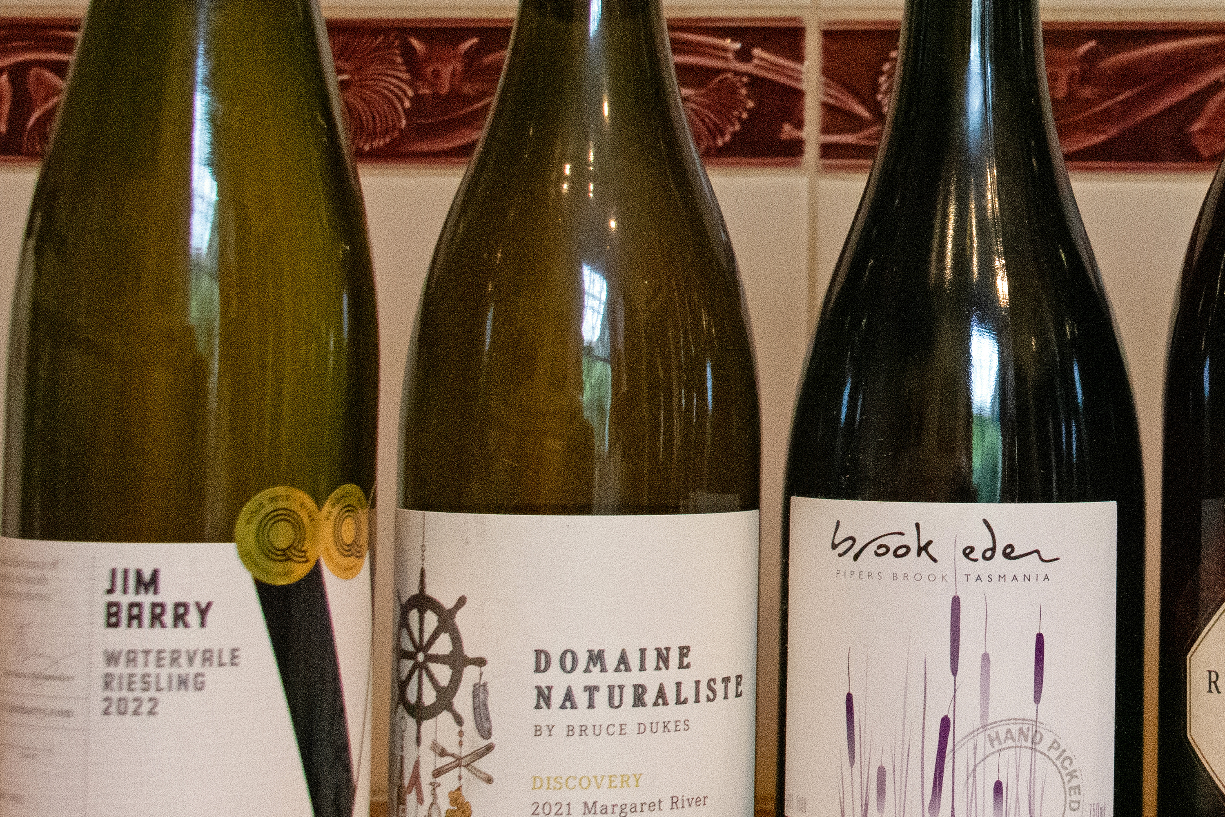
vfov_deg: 15.2
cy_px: 269
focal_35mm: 90
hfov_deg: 22.1
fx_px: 3062
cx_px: 1105
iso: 8000
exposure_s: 1/200
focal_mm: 30
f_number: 7.1
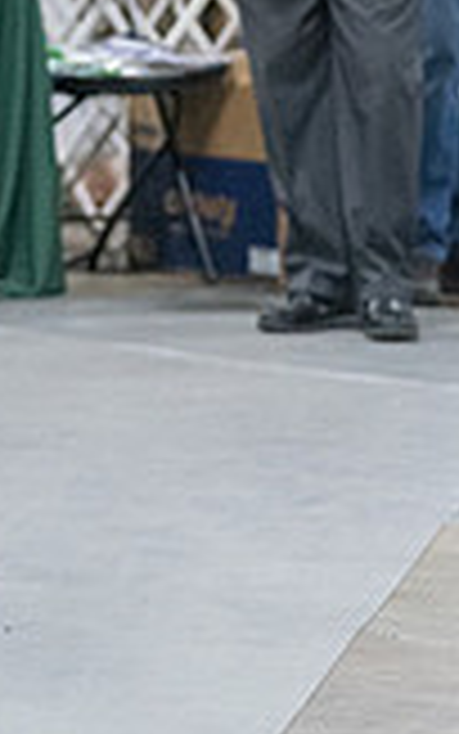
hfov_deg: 3.0
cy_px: -2
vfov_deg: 4.7
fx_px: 8859
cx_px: -166
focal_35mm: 443
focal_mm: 122
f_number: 2.8
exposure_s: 1/320
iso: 6400
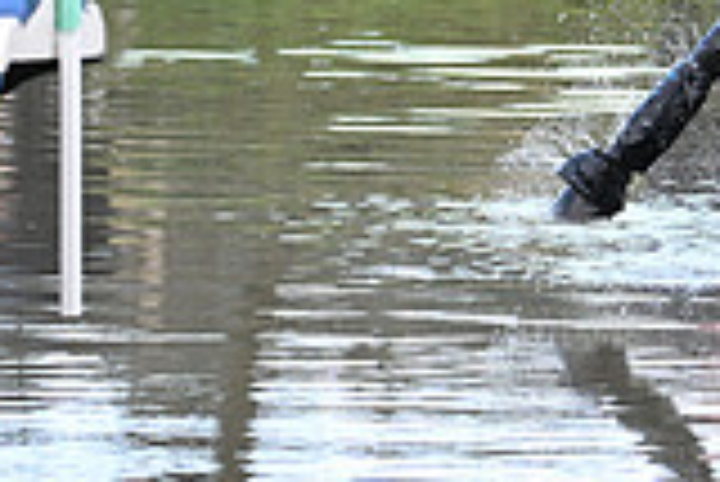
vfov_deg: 1.9
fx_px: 14473
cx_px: 1282
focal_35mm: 723
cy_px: -187
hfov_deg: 2.8
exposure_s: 1/1250
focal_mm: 200
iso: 3200
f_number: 5.6
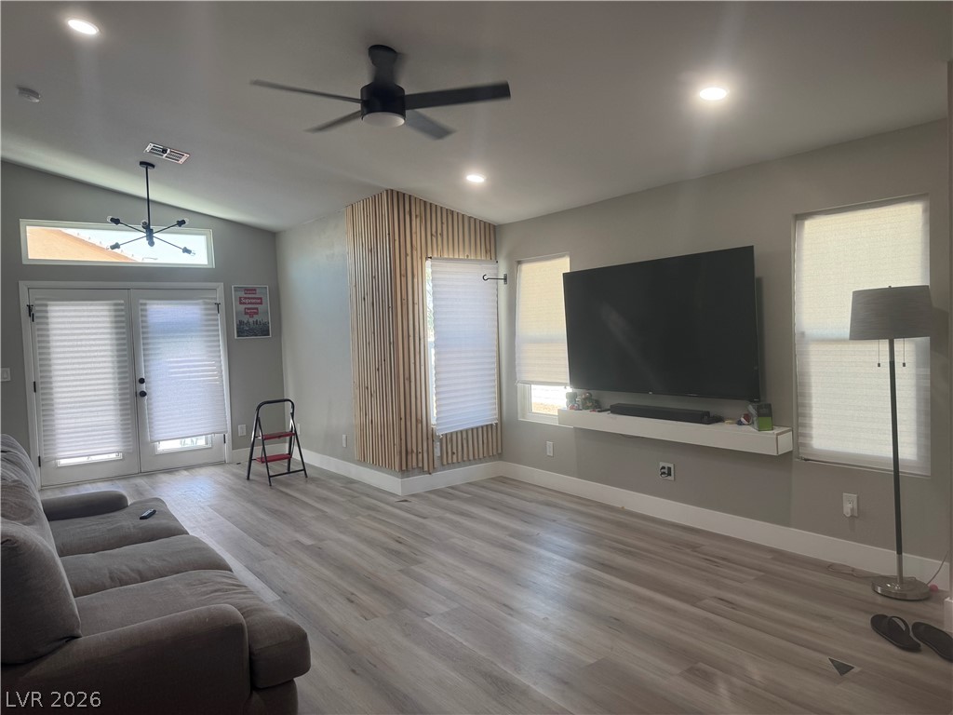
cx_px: 476
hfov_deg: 71.6
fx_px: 661
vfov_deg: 56.8
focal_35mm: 24
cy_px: 358
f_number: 1.78
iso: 80
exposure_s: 1/120
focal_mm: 6.76
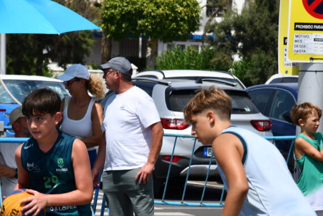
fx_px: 2549
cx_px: 154
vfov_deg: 4.8
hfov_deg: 7.2
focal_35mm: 284
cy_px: 191
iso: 100
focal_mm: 105
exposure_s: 1/400
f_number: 10
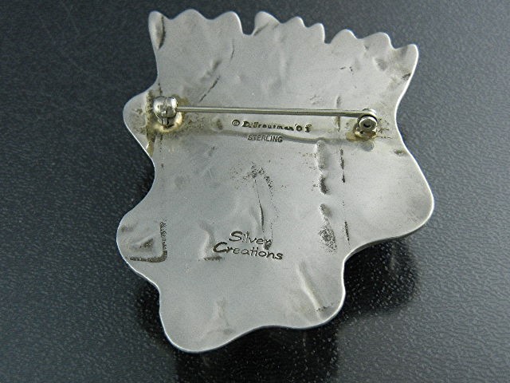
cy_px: 192
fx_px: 1002
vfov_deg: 21.6
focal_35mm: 68
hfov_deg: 28.6
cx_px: 255
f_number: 4.1
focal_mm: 12.2
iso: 400
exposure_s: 1/27.8
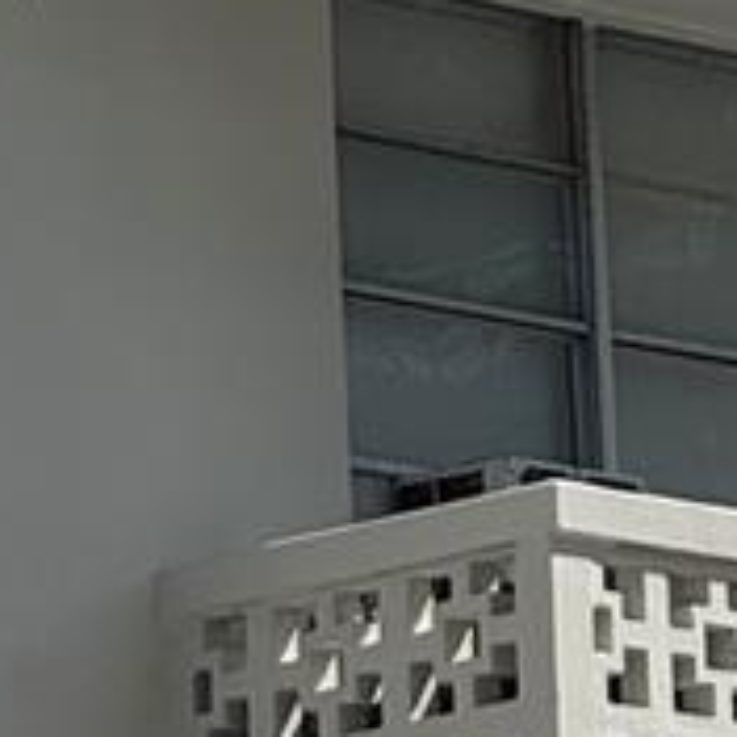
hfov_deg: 3.8
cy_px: 356
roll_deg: +2.6
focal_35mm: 465
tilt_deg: +11.6
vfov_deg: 3.8
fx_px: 11201
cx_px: 289
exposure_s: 1/2597
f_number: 2.8
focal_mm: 9
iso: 25
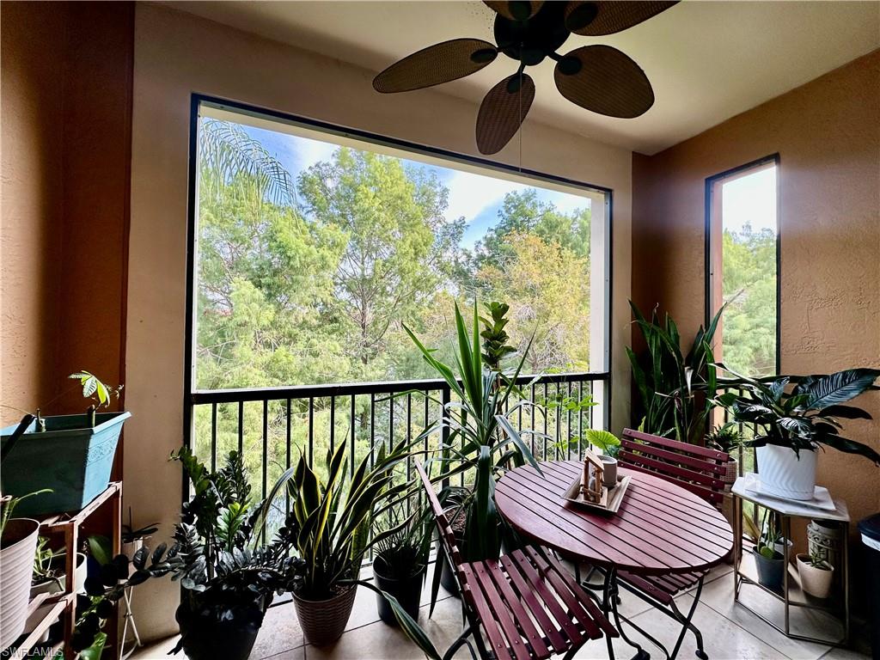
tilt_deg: -0.4
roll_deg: -0.7
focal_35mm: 14
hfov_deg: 102.1
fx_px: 356
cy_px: 330
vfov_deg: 85.7
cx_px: 440
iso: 40
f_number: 2.2
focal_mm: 2.22
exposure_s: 1/140
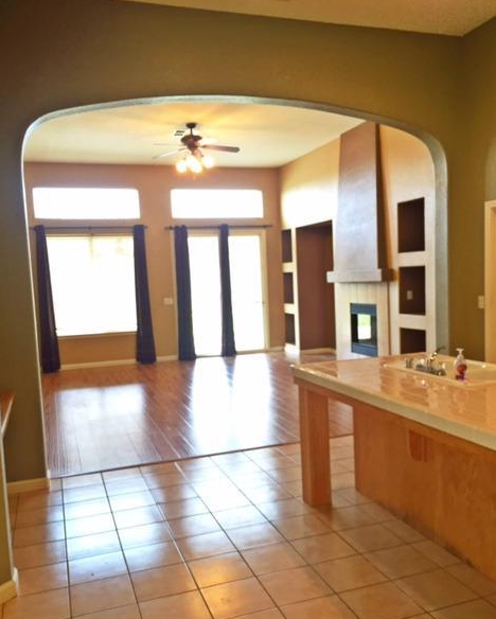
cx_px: 253
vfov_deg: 57.1
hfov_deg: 47.2
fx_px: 568
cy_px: 335
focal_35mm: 31
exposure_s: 1/30
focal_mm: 4.15
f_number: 2.2
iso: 50
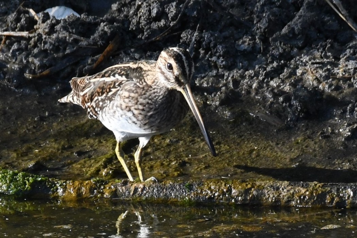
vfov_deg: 1.8
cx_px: 178
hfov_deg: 2.8
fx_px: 7434
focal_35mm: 750
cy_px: 119
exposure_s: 1/800
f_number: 7.1
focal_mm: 500
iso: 900
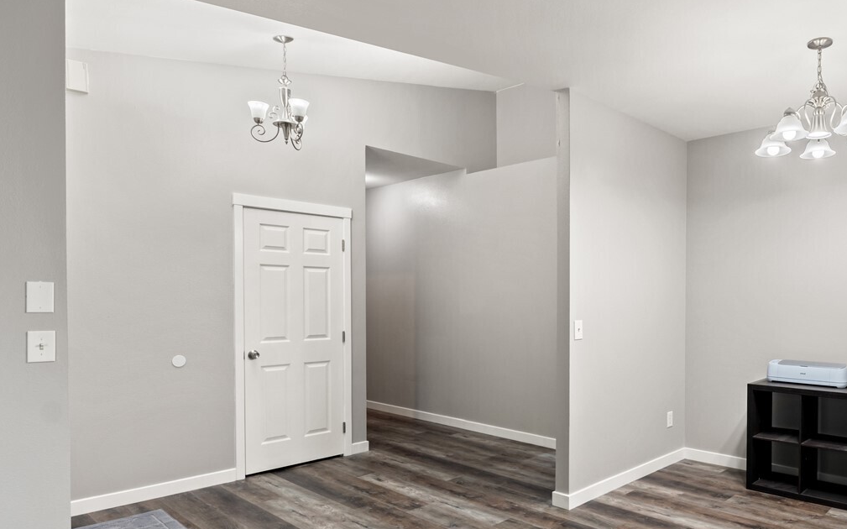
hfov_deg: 71.2
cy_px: 310
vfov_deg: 50.8
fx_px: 554
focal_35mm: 24
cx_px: 604
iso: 800
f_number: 5.6
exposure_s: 1/13
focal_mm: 14
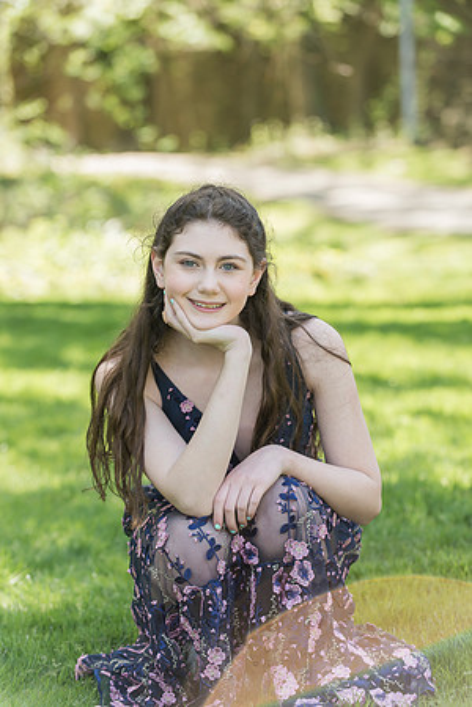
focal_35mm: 120
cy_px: 354
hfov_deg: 11.4
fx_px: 2360
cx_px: 236
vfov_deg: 17.1
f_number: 4
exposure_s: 1/400
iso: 400
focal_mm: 120
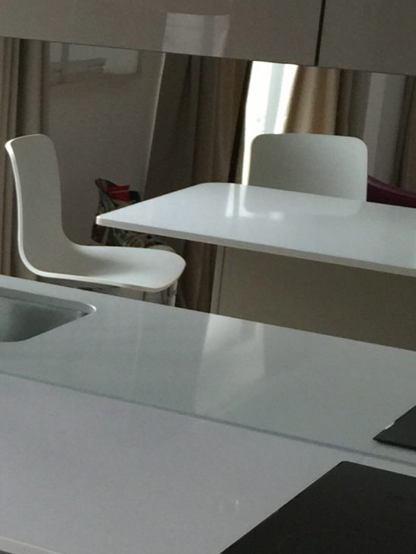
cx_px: -165
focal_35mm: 102
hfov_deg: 13.8
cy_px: 333
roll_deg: -2.1
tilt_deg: -14.6
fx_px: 1634
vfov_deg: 19.2
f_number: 2.2
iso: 64
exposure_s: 1/17
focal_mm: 4.15
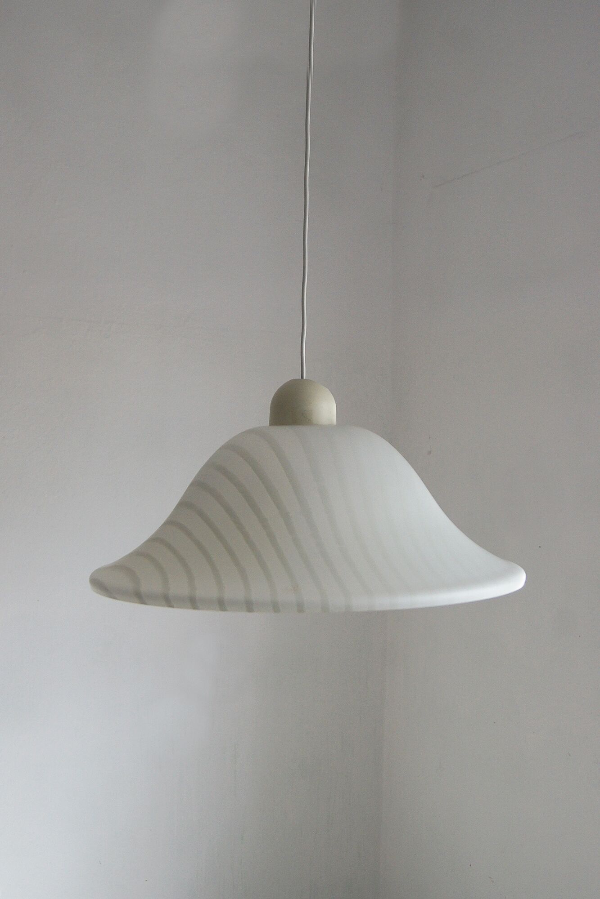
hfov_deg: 31.9
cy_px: 450
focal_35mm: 42
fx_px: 1050
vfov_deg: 46.4
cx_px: 300
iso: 400
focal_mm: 28
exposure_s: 1/250
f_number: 5.6
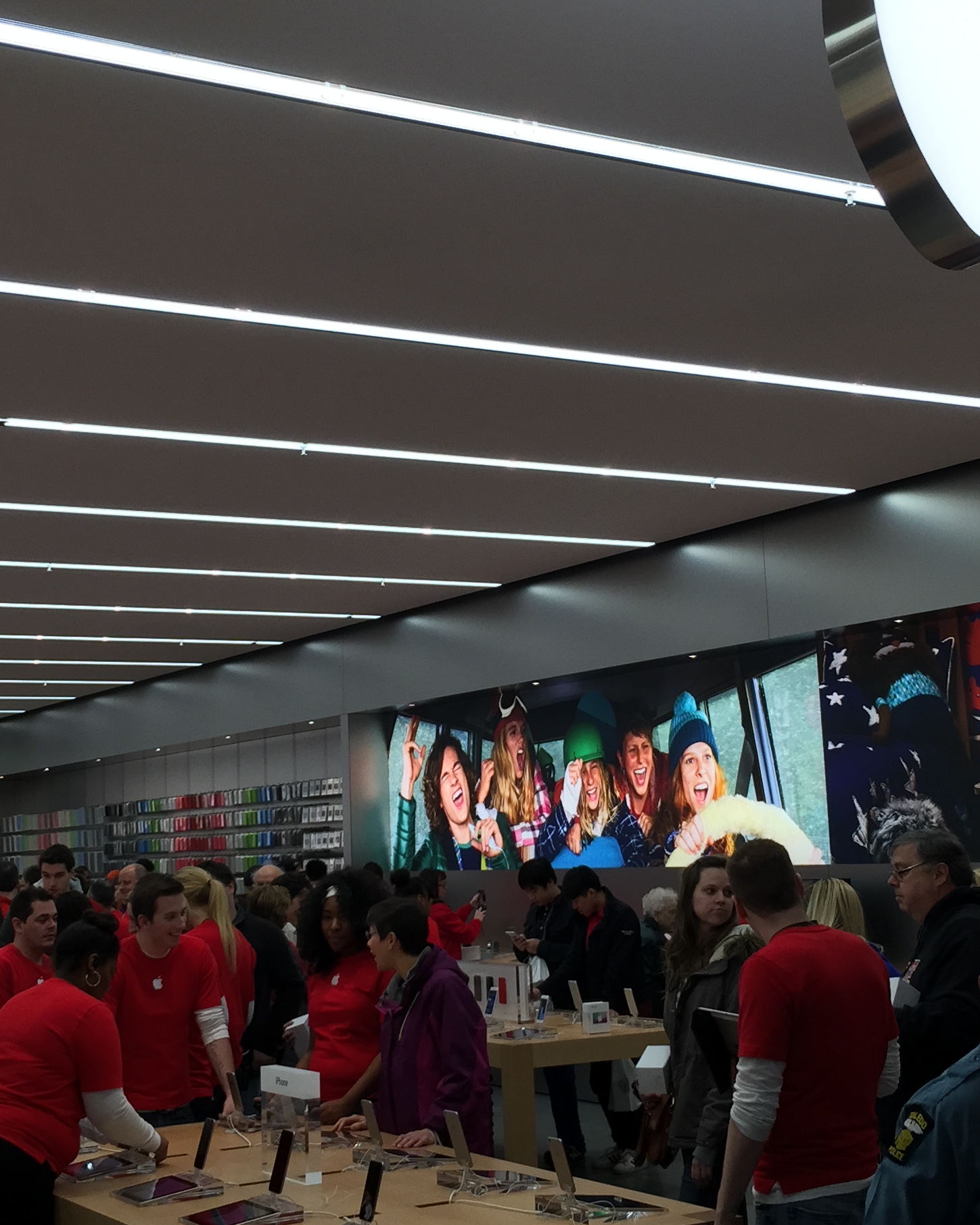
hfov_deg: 29.7
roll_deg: +1.6
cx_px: 475
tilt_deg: +9.4
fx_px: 1849
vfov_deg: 36.6
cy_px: 550
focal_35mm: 51
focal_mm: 4.15
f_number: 2.2
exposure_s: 1/120
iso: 50
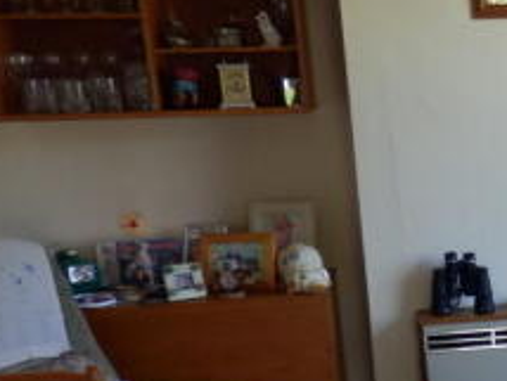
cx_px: 674
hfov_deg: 24.5
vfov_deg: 21.3
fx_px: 997
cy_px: 328
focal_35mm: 68
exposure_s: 1/30
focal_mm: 4.5
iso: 160
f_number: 3
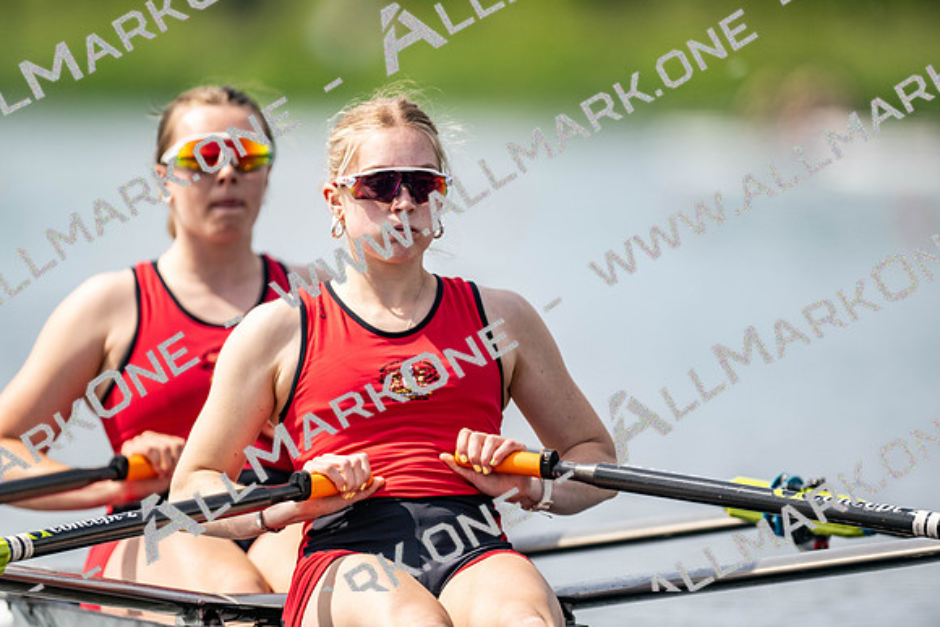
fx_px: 15670
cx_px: 470
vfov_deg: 2.3
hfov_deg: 3.4
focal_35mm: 600
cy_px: 314
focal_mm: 600
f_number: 4
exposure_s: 1/2500
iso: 320
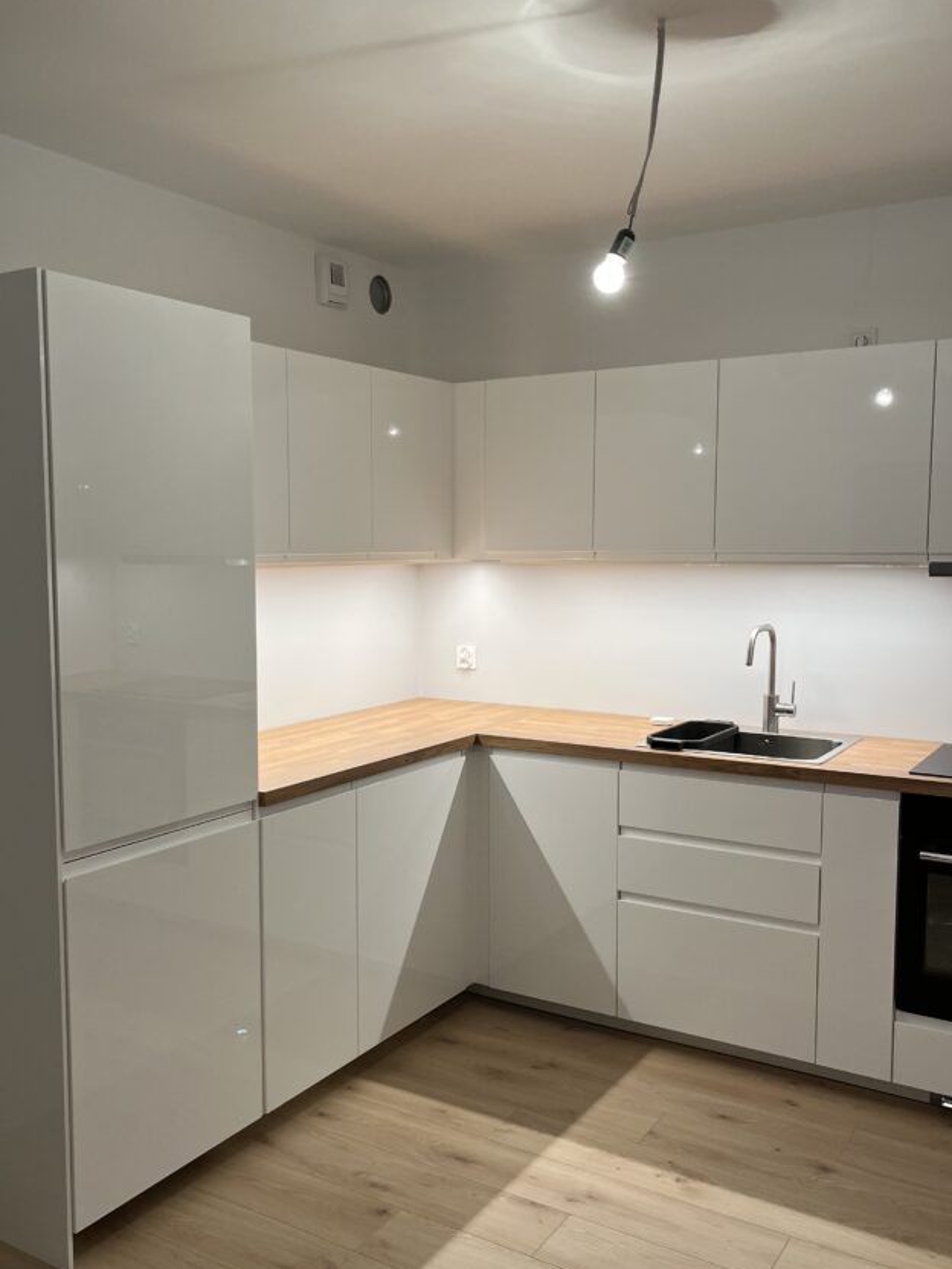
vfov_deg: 56.8
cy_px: 653
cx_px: 415
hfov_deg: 44.1
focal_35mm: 32
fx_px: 1173
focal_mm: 5.1
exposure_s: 1/100
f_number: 1.6
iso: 100
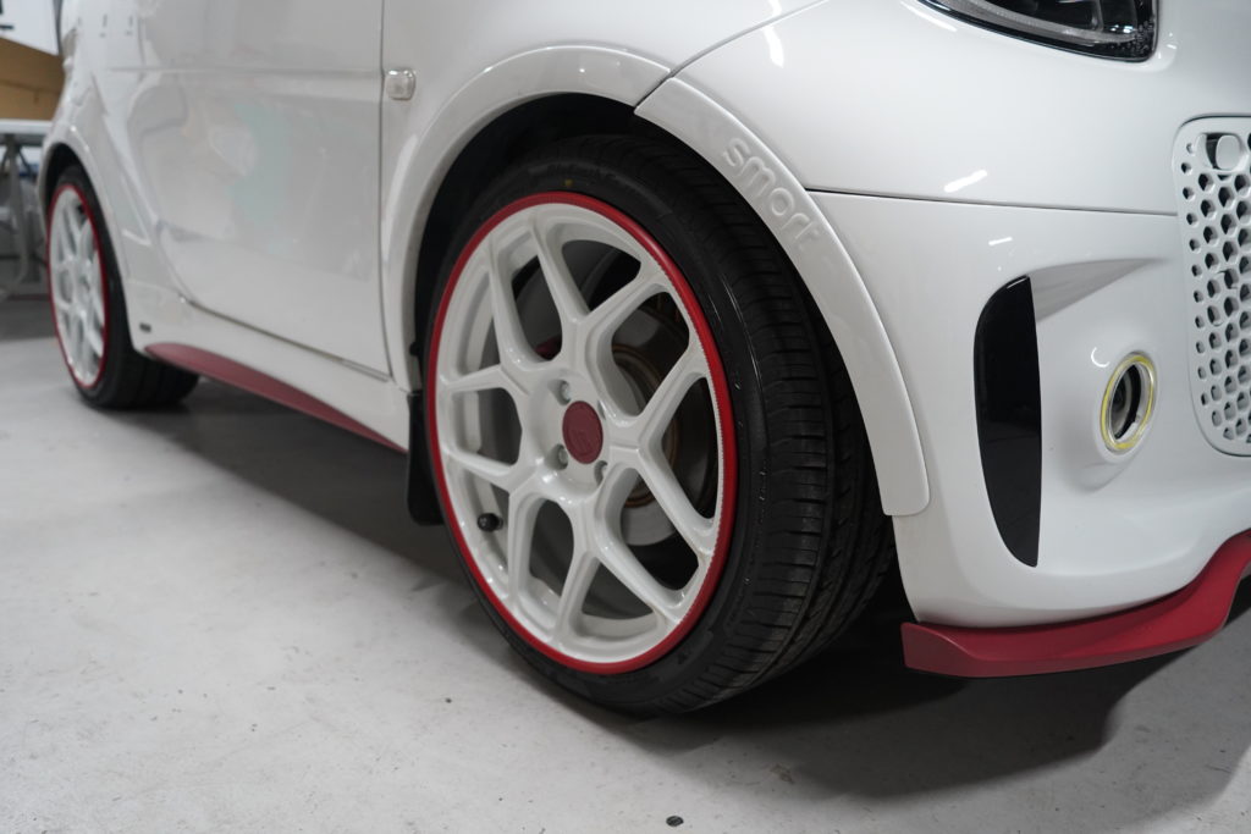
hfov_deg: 63.7
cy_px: 417
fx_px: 1008
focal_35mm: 29
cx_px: 626
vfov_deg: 45.0
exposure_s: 1/160
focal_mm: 29
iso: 2500
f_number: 4
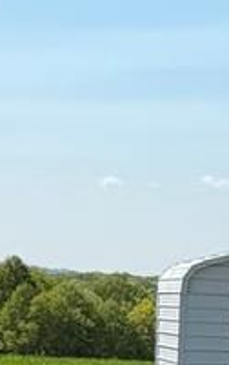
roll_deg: -2.8
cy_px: 429
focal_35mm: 194
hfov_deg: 5.8
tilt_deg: -3.9
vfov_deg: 10.6
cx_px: 932
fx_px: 1933
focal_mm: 6.76
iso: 80
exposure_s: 1/6173
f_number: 1.78
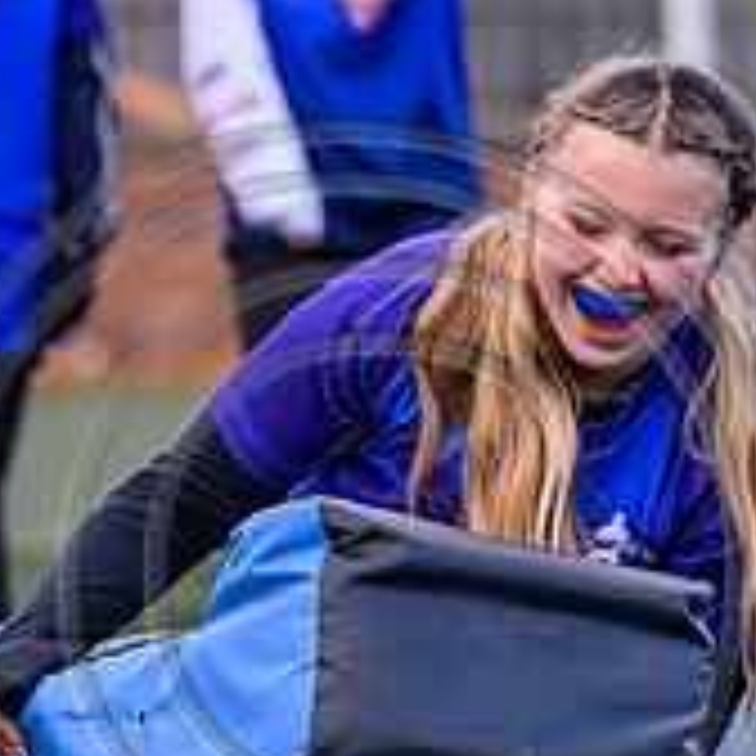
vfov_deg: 2.5
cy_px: 709
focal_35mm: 692
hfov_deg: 2.5
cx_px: 486
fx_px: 17098
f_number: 4
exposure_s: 1/1600
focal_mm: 175
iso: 1600
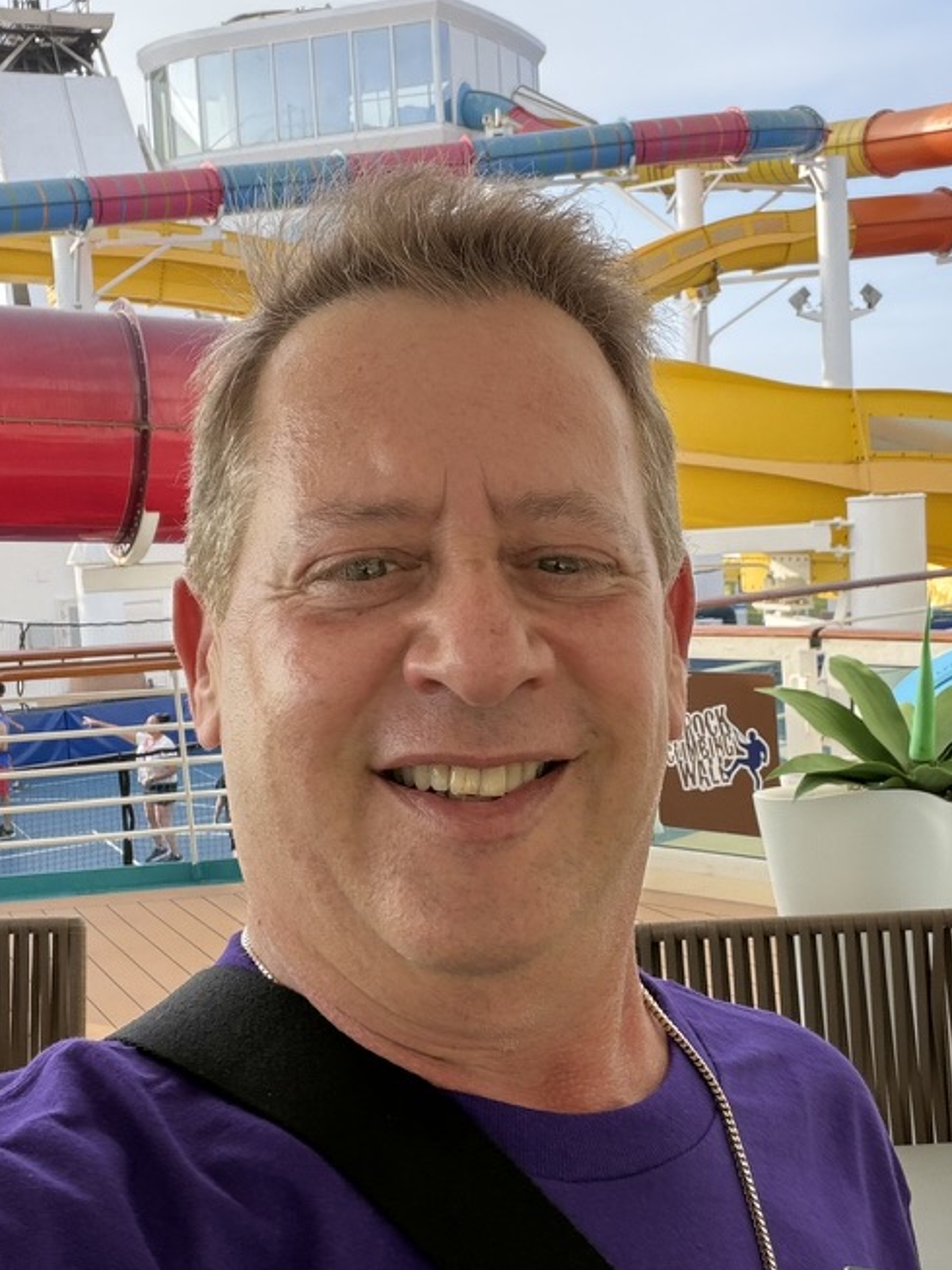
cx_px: 554
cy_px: 664
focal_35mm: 47
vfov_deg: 40.4
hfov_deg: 30.8
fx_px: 1725
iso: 25
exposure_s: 1/218
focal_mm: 2.71
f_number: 1.9
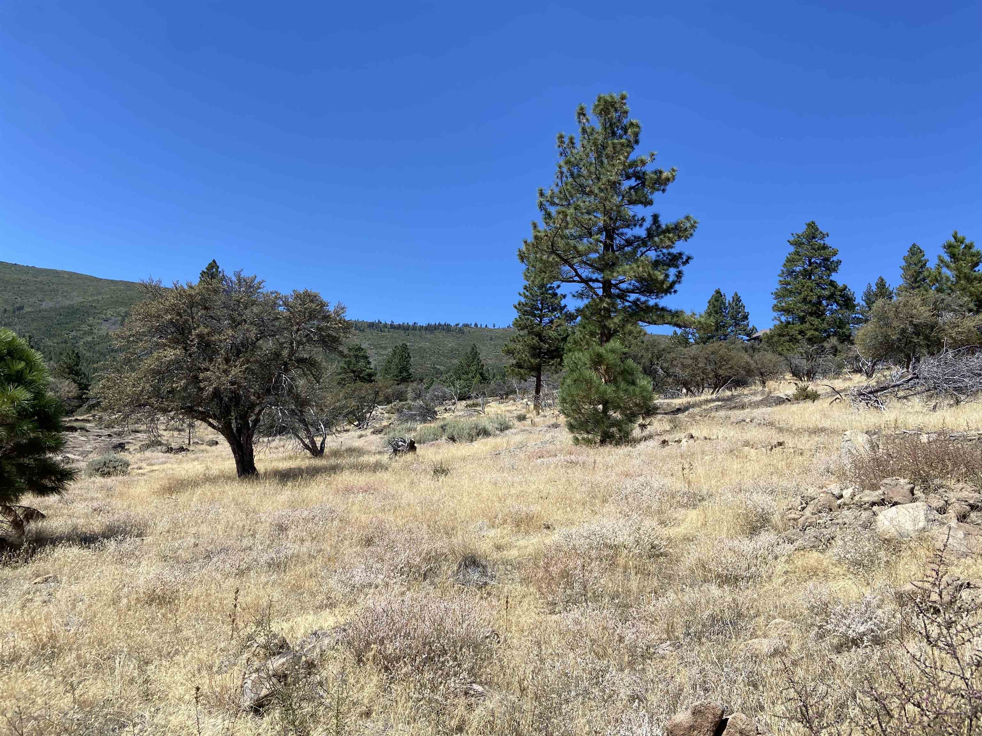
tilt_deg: +9.9
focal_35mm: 26
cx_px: 491
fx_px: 738
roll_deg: -1.6
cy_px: 368
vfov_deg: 53.1
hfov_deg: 67.3
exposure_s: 1/2625
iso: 32
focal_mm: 4.25
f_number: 1.8
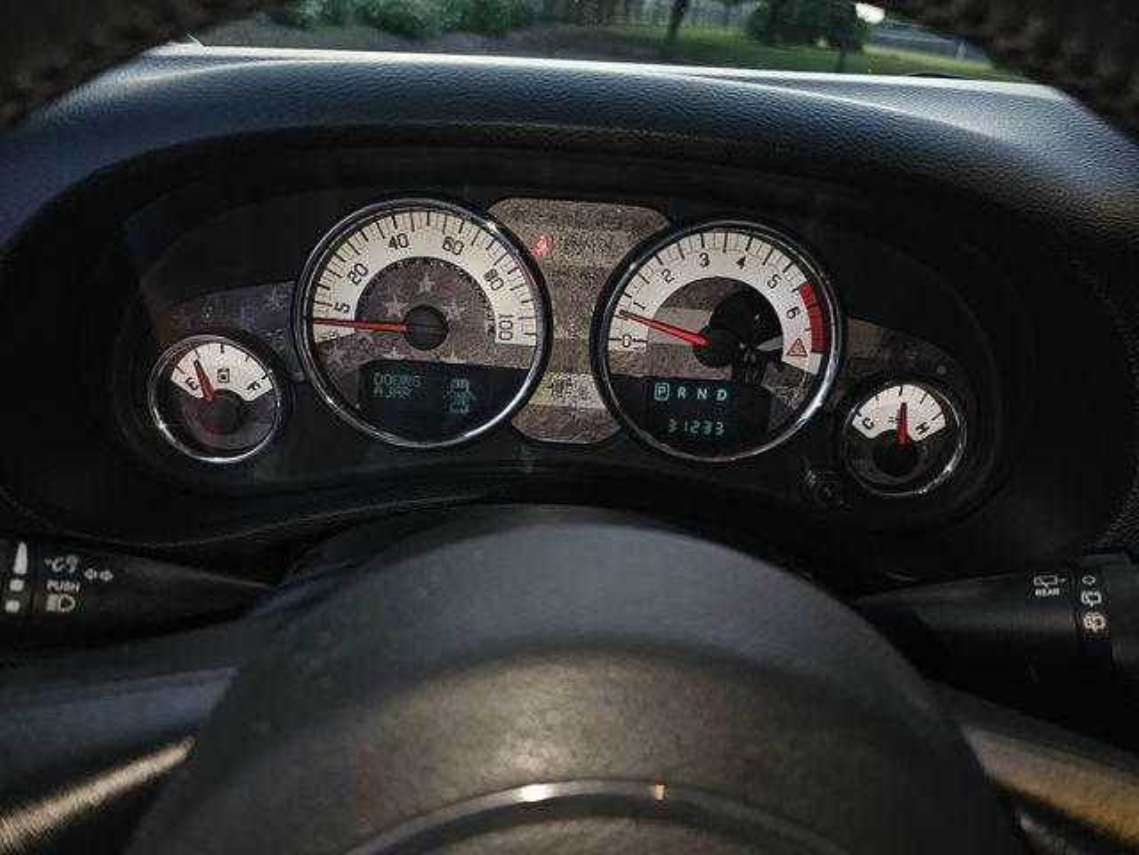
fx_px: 757
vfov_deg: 58.9
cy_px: 428
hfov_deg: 73.9
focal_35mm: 23
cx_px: 570
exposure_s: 1/24
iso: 100
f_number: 1.7
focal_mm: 6.3
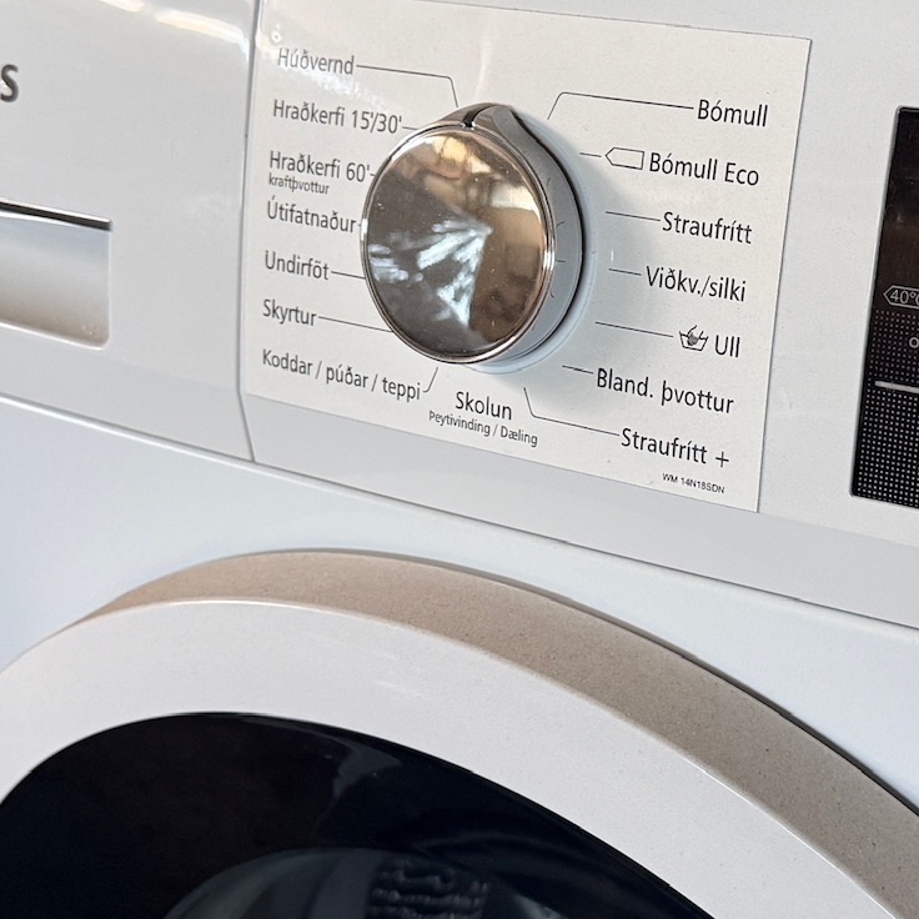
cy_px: 417
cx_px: 728
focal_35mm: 59
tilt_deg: -21.3
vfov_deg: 29.1
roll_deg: -0.2
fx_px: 1772
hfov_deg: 28.5
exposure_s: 1/60
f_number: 1.78
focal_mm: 6.76
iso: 320
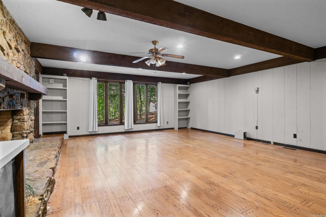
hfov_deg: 90.0
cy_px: 108
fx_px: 163
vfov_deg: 67.4
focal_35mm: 18
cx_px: 163
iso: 250
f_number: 9
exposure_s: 2
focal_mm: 12
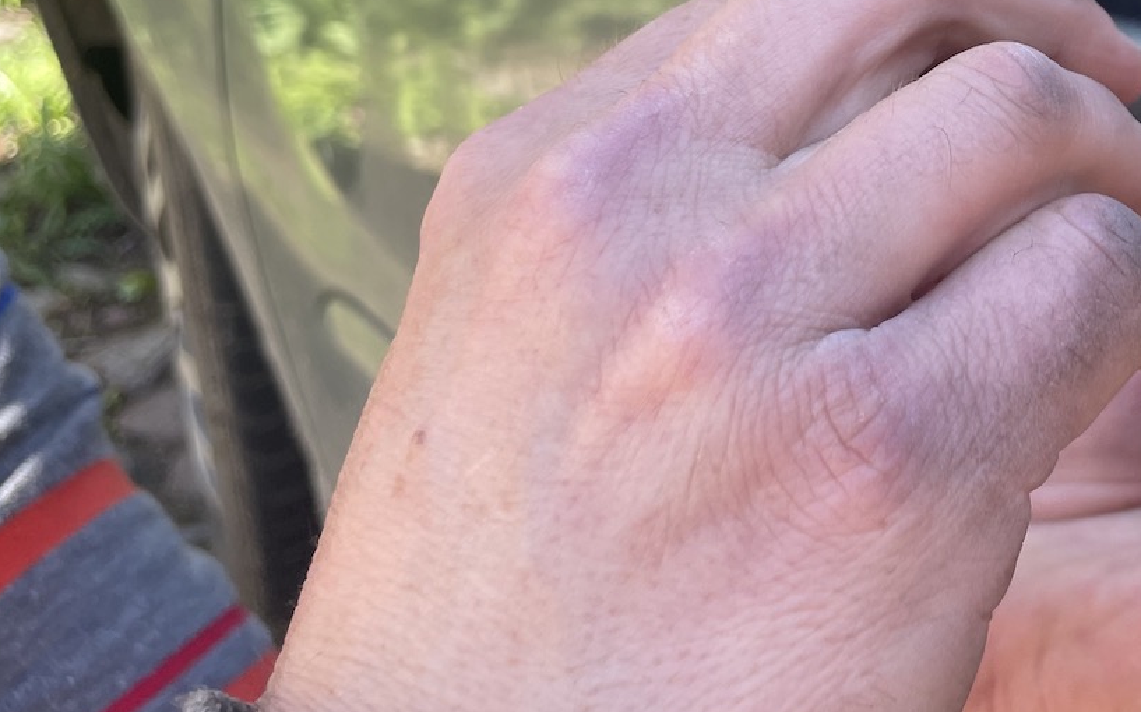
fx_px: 1679
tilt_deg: -16.5
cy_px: 46
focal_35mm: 54
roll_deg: +1.6
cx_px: 1021
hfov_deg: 35.4
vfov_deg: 23.2
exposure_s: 1/225
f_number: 1.6
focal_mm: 4.2
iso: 32
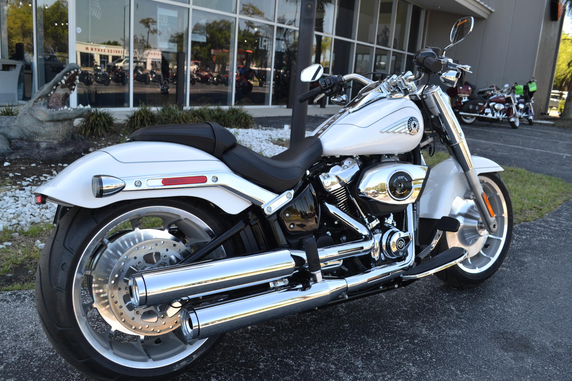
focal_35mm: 30
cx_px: 286
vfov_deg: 43.6
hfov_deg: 61.9
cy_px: 190
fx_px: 477
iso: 125
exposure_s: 1/125
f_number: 5.6
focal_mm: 20
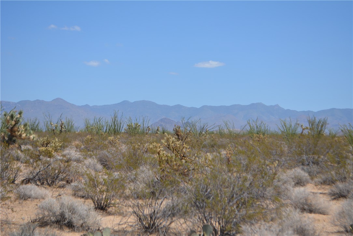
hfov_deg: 24.6
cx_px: 176
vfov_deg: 16.6
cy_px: 118
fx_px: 809
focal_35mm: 82
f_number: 7.1
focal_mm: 55
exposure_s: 1/1600
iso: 400
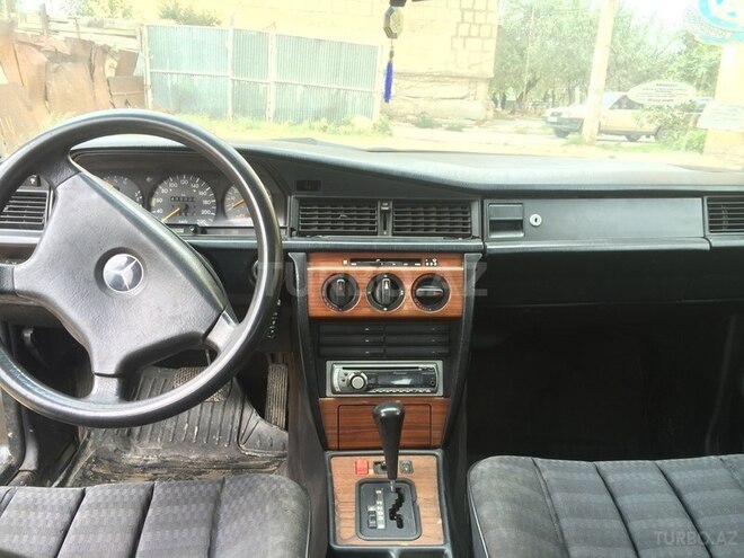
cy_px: 279
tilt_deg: -15.9
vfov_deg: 48.2
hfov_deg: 61.7
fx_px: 623
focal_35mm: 29
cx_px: 372
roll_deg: -1.8
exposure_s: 1/50
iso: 32
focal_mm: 4.15
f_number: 2.2
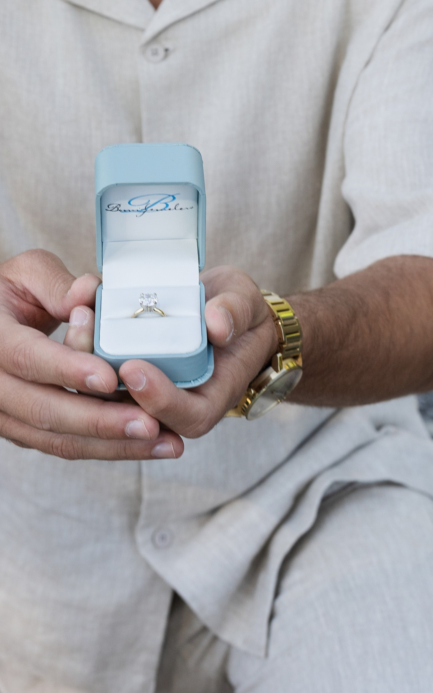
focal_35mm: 88
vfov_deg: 23.0
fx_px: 1662
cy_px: 84
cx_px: 140
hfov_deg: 14.8
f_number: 7.1
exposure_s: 1/250
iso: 250
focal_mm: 47
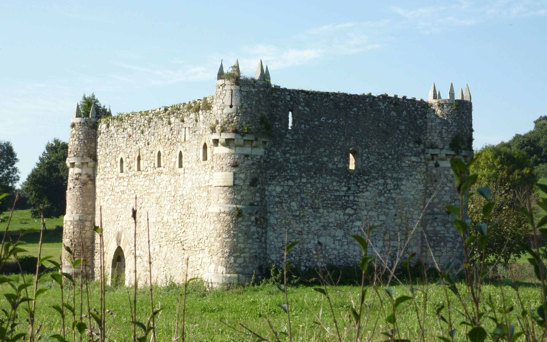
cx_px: 274
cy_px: 151
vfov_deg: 15.7
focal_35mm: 83
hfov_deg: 24.9
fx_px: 1237
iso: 100
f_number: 4.5
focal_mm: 12.8
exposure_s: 1/400
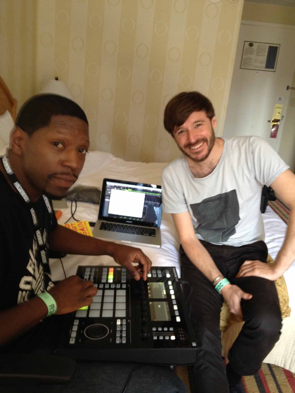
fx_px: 398
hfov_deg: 40.7
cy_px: 196
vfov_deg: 52.6
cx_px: 148
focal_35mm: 35
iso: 125
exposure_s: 1/20
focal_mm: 4.28
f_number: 2.4
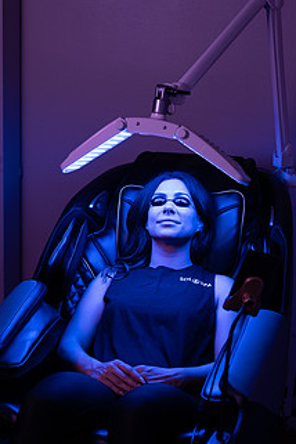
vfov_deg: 28.7
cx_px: 126
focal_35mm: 70
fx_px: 863
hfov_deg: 19.4
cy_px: 285
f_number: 3.5
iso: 200
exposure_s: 1/50
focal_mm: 50
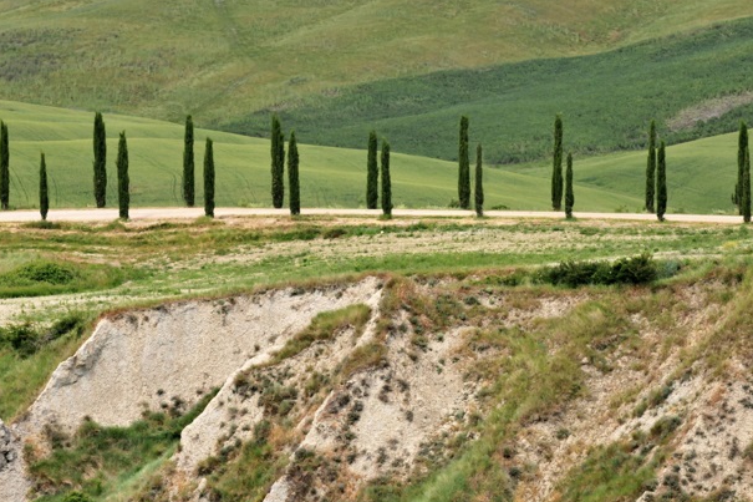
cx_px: 357
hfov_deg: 7.9
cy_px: 262
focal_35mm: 262
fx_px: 5468
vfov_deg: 5.3
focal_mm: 165
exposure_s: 1/400
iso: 800
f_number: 9
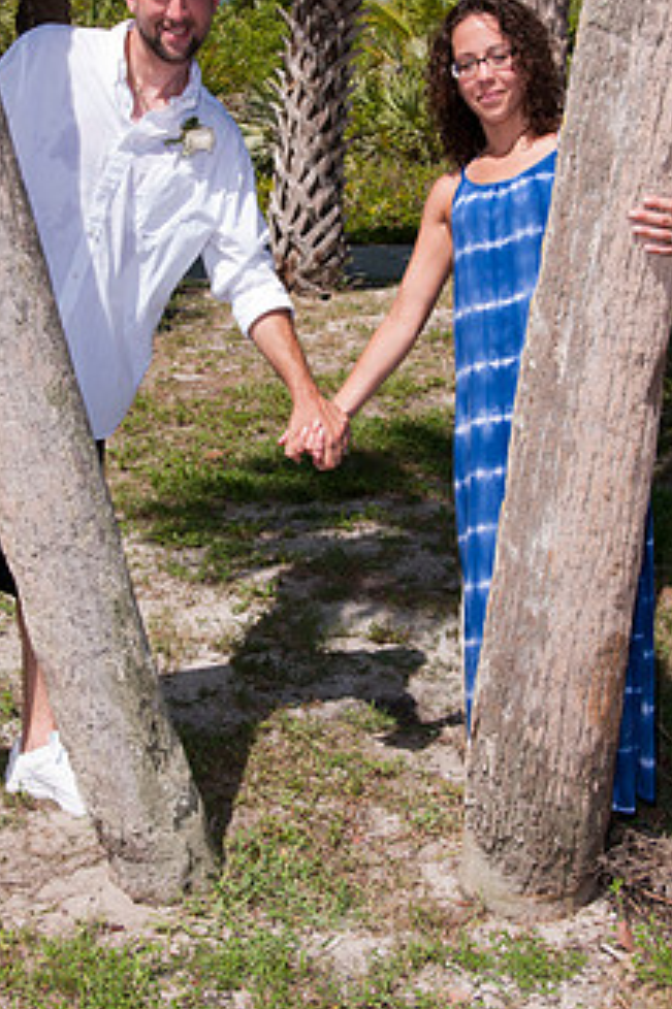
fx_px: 1626
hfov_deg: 23.4
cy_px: 331
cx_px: 327
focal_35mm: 58
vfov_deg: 34.2
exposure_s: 1/250
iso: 100
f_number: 10
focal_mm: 28
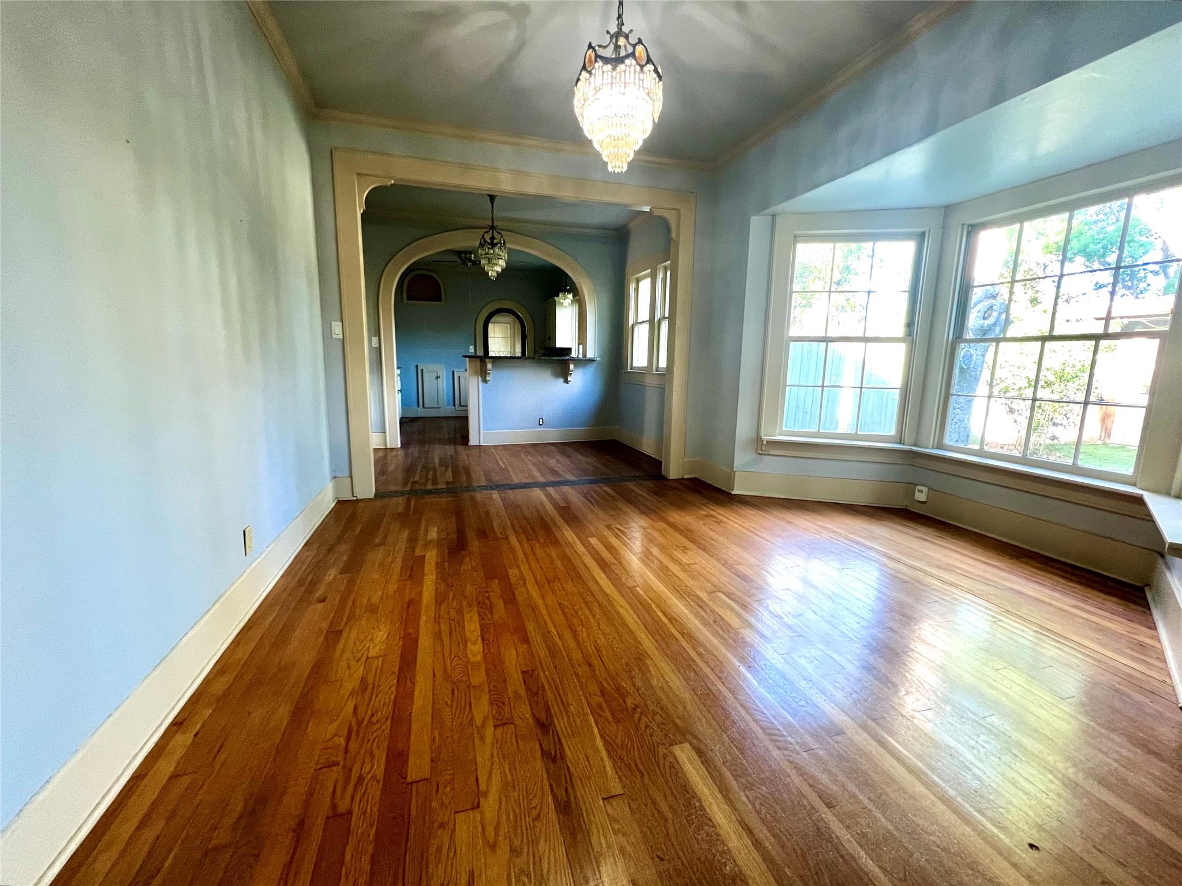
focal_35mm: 13
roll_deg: +0.6
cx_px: 591
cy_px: 443
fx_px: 444
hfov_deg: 106.2
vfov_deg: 89.9
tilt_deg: -10.5
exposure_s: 1/60
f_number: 1.8
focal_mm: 1.57
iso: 250
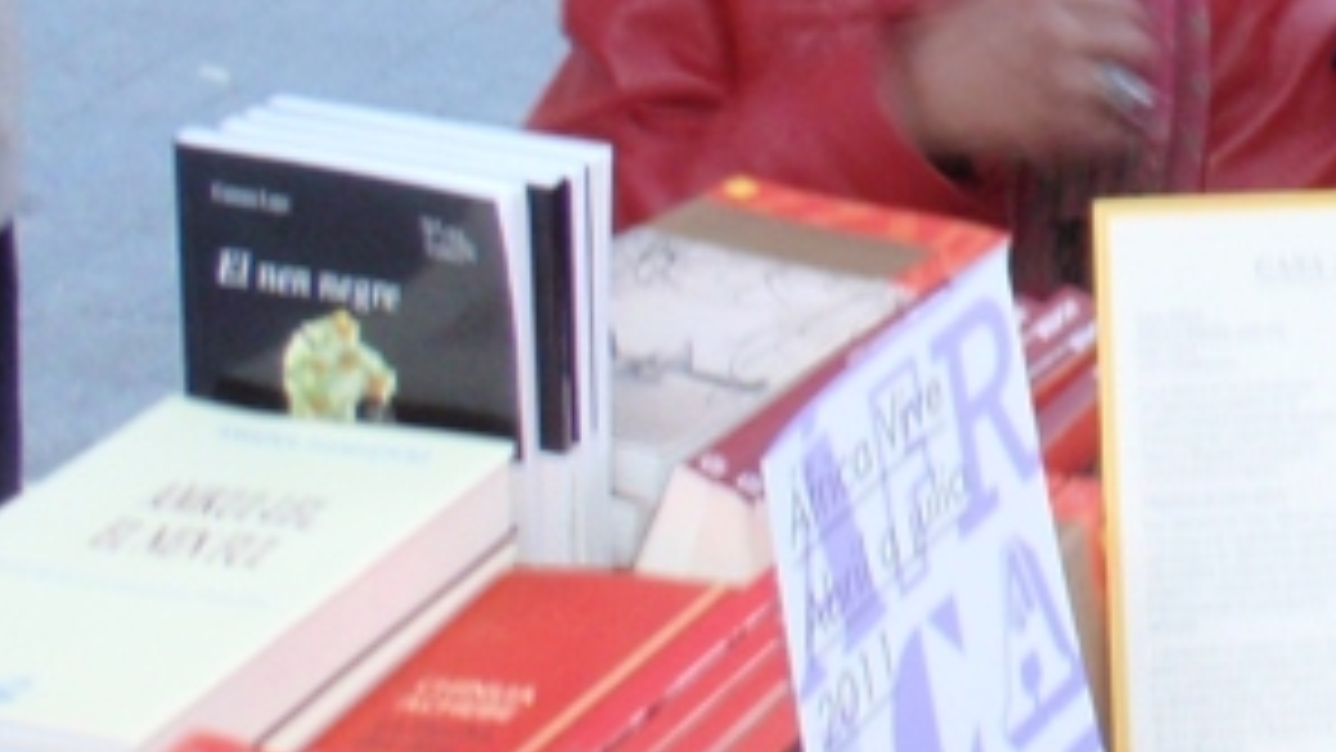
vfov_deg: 11.4
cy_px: -54
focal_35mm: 105
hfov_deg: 18.5
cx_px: 1885
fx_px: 3719
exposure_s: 1/30
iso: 100
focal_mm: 5
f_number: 3.2
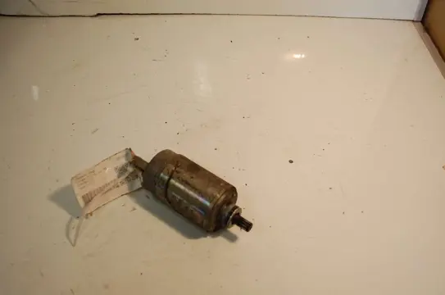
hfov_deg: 49.6
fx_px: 481
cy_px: 148
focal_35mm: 39
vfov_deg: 34.1
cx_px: 222
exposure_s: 1/80
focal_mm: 26
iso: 400
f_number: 4.2
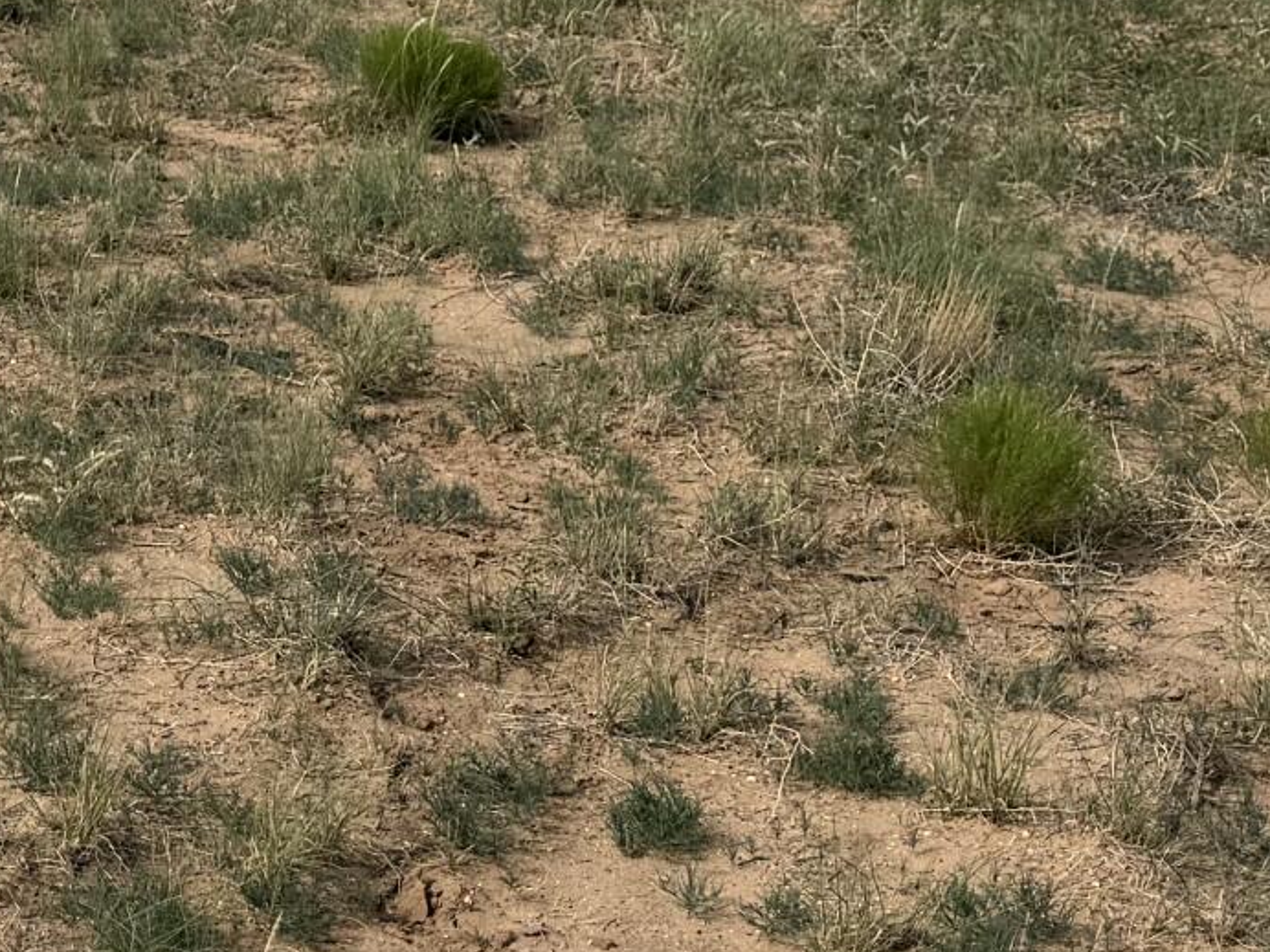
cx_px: -440
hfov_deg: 17.6
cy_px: -279
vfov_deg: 13.7
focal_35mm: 104
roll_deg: +0.3
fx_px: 3816
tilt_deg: -4.4
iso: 80
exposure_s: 1/8130
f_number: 1.78
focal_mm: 6.76
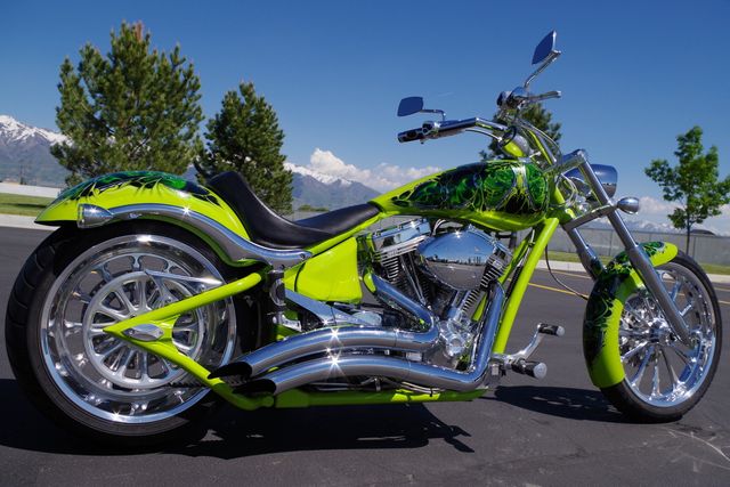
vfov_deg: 42.3
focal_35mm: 31
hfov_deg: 60.3
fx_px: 629
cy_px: 244
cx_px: 365
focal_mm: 21.25
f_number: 9
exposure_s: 1/500
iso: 200
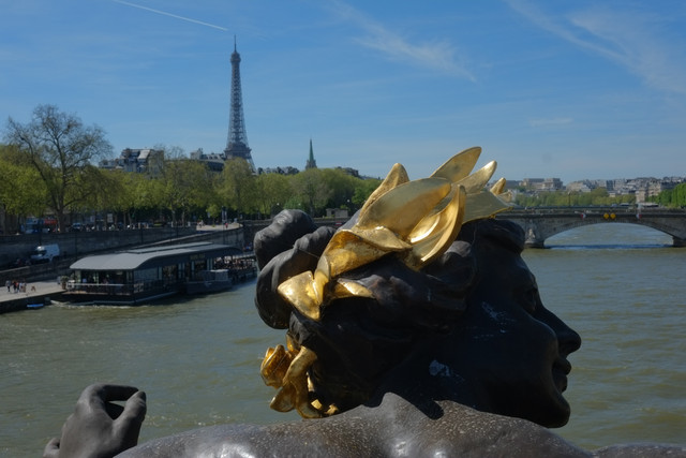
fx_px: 781
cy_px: 229
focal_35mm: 41
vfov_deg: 32.6
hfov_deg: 47.4
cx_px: 343
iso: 200
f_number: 11
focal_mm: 27
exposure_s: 1/420
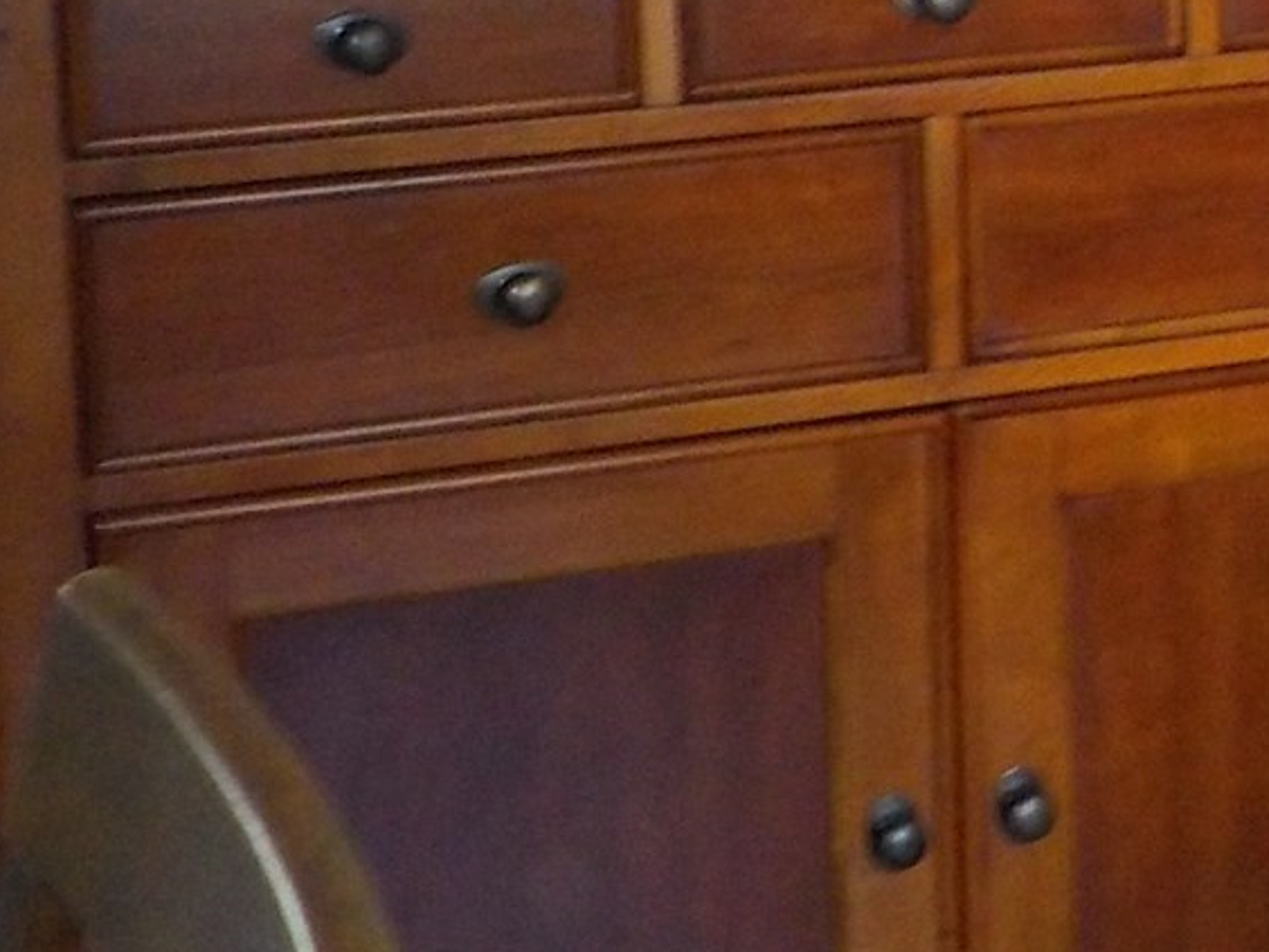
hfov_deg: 16.6
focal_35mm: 109
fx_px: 3996
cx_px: 1858
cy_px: -173
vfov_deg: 13.2
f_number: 3.3
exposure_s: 1/30
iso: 360
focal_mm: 4.1
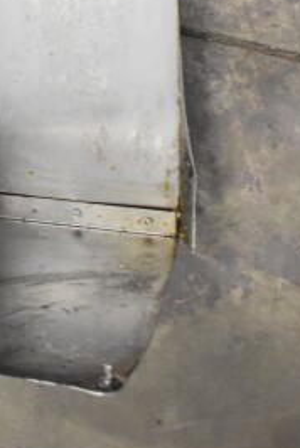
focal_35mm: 103
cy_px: -280
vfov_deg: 17.3
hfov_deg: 13.2
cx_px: 0
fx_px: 1284
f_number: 3.5
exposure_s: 1/30
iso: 2800
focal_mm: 20
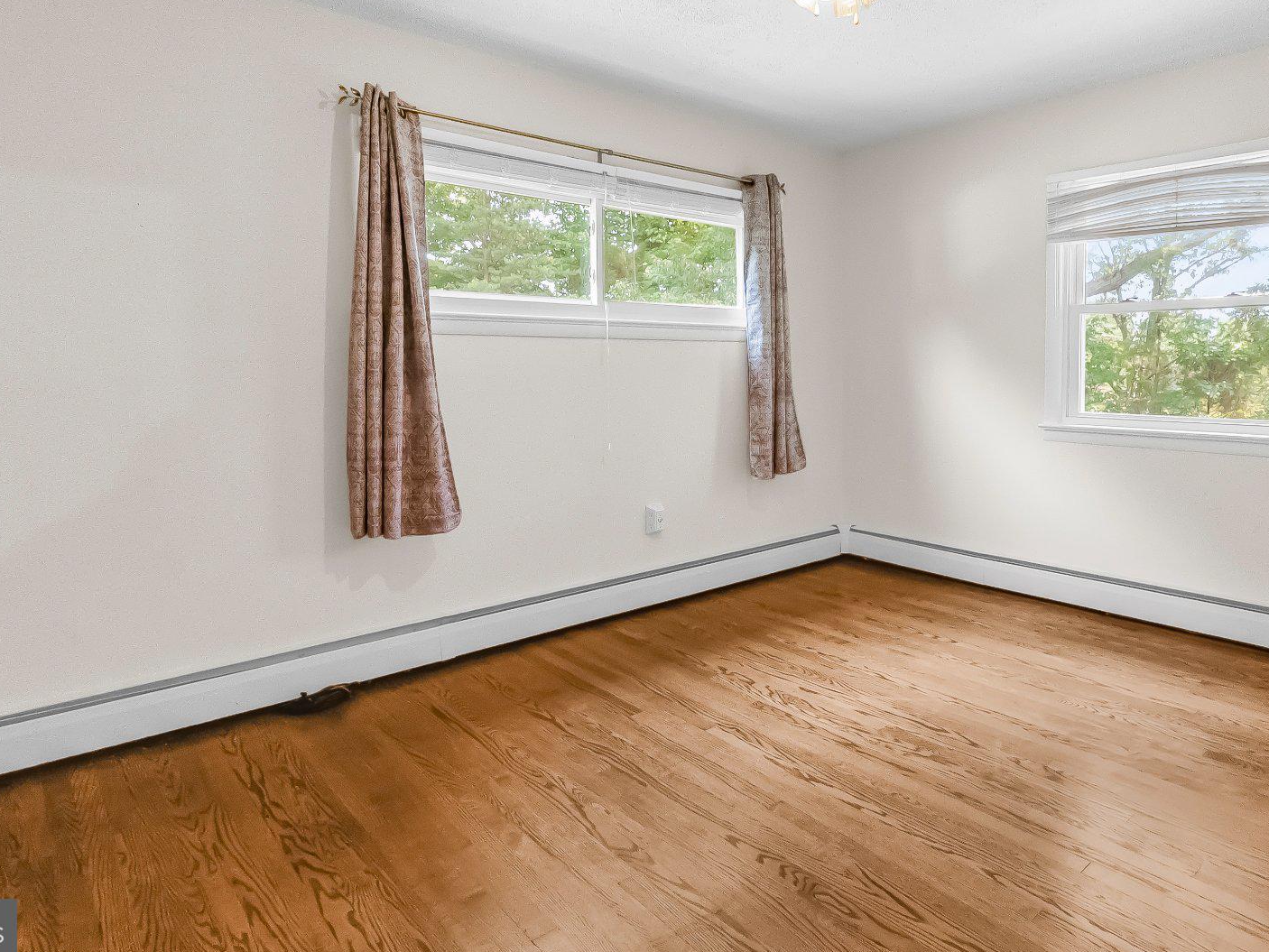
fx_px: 770
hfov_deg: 78.3
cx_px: 741
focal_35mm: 21
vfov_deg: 62.5
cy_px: 349
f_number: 8
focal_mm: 10
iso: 1600
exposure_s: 1/30
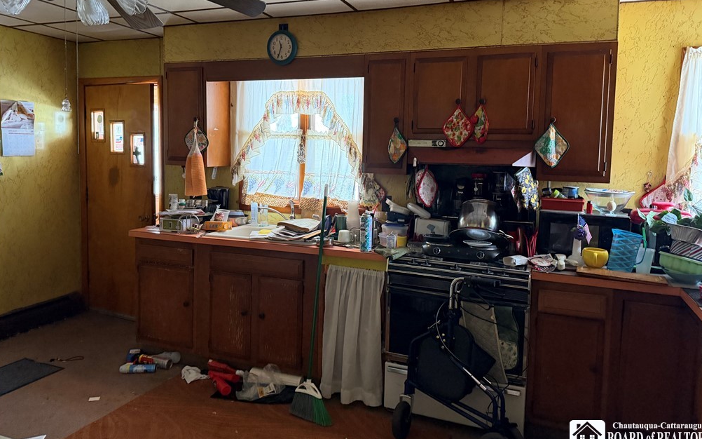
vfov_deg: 47.4
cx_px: 354
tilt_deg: -4.4
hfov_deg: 70.4
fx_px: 497
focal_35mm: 26
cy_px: 187
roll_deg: -1.2
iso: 800
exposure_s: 1/60
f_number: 1.78
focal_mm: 6.76
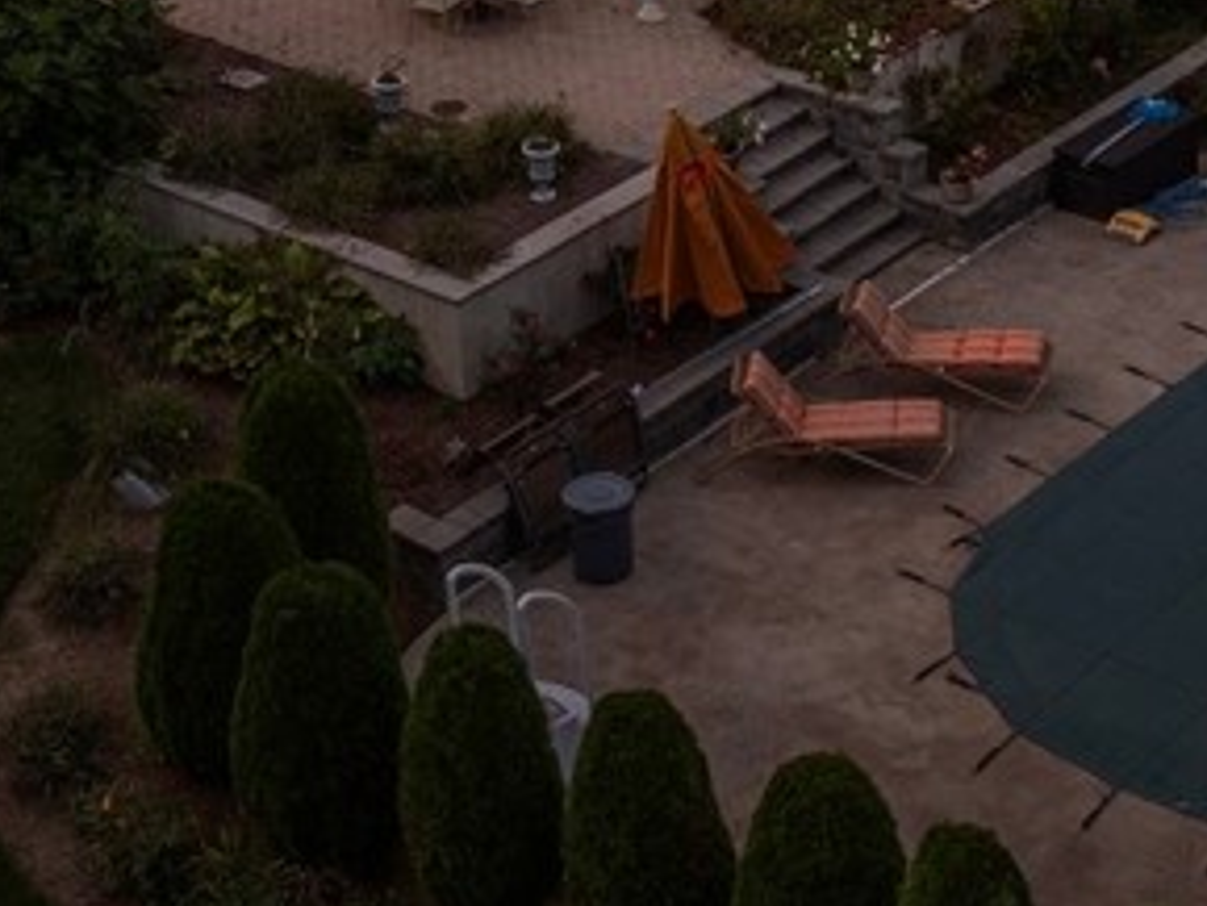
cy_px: 10
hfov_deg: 22.9
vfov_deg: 17.0
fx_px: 2965
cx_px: 812
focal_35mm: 85
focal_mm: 12.29
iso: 200
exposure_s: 1/6
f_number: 2.8
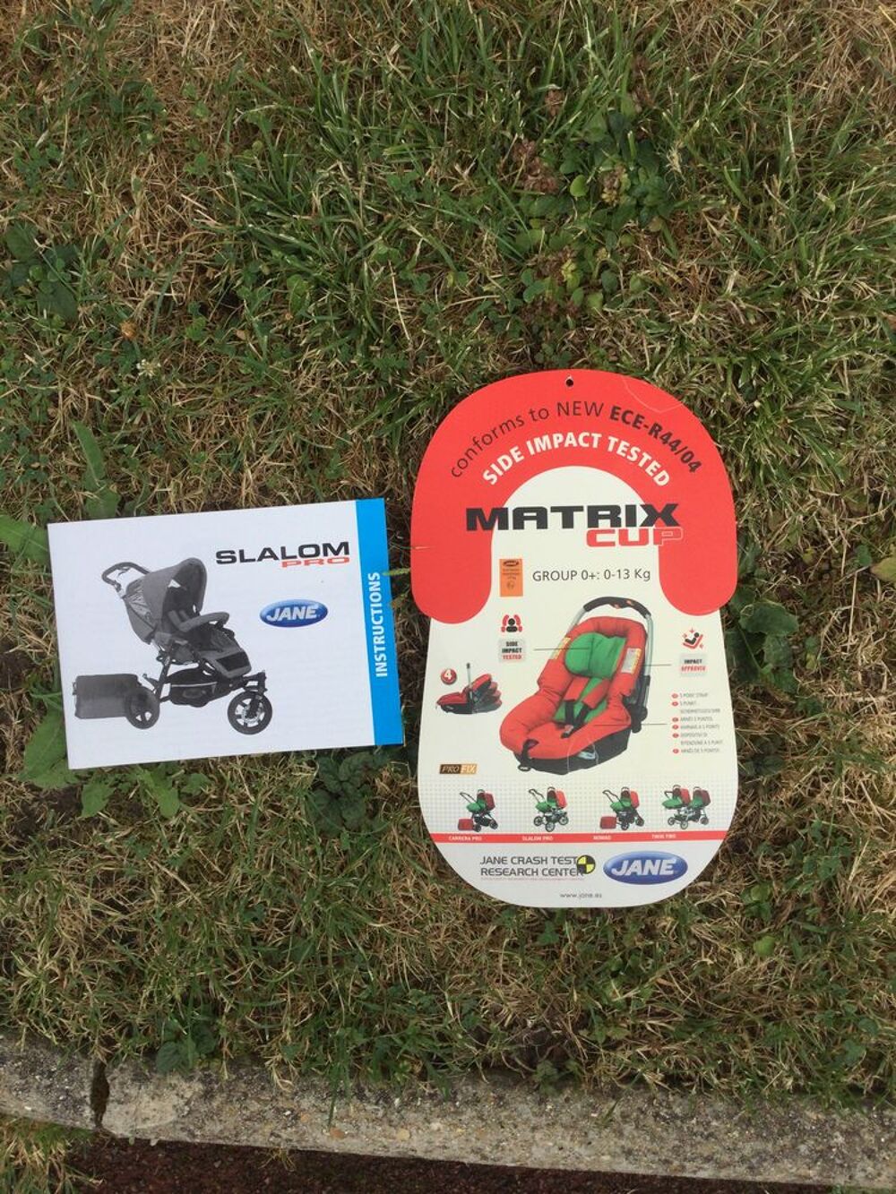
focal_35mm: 31
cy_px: 597
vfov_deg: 58.3
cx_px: 448
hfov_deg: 45.4
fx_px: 1070
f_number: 2.4
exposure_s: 1/762
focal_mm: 3.3
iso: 25
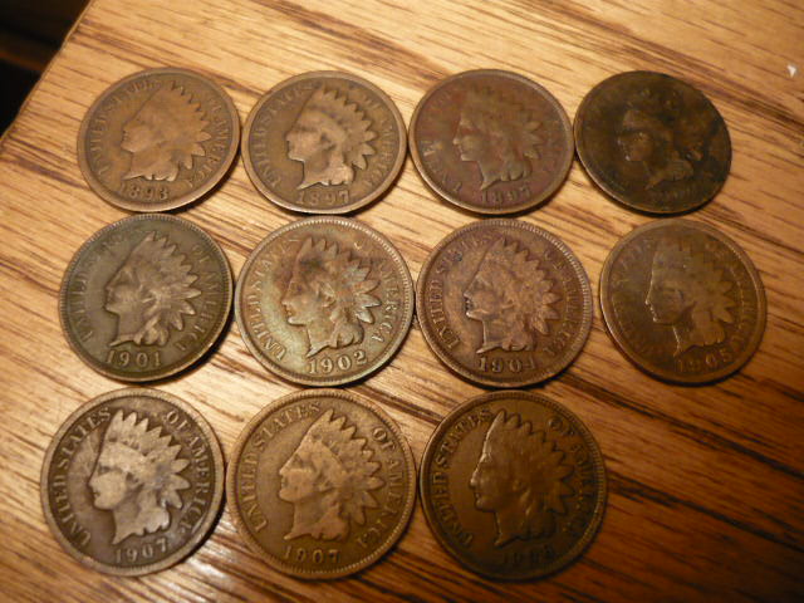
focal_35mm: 33
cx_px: 402
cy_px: 302
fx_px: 766
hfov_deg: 55.4
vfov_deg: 42.9
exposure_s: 1/30
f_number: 2.8
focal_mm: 5.5
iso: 320
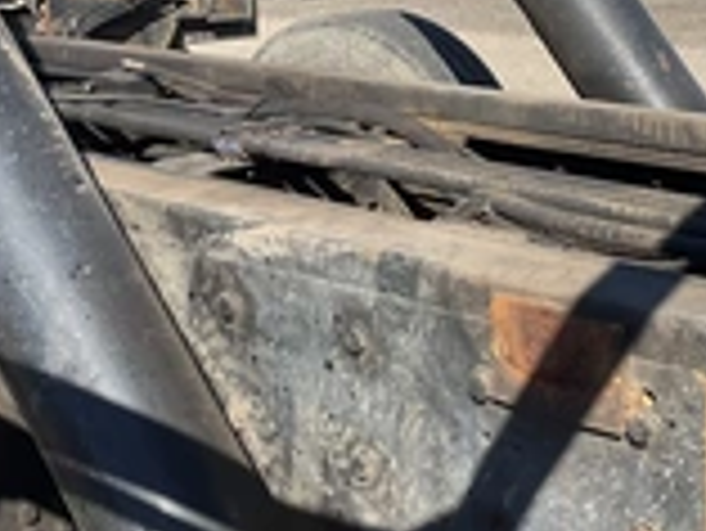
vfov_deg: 19.9
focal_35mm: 74
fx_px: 1510
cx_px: 472
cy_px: 180
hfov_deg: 26.2
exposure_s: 1/962
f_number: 1.8
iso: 25
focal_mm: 3
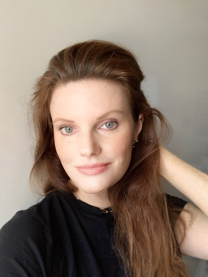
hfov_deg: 41.8
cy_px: 145
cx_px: 100
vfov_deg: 53.9
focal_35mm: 34
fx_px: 272
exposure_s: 1/60
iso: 125
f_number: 2.2
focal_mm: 2.87
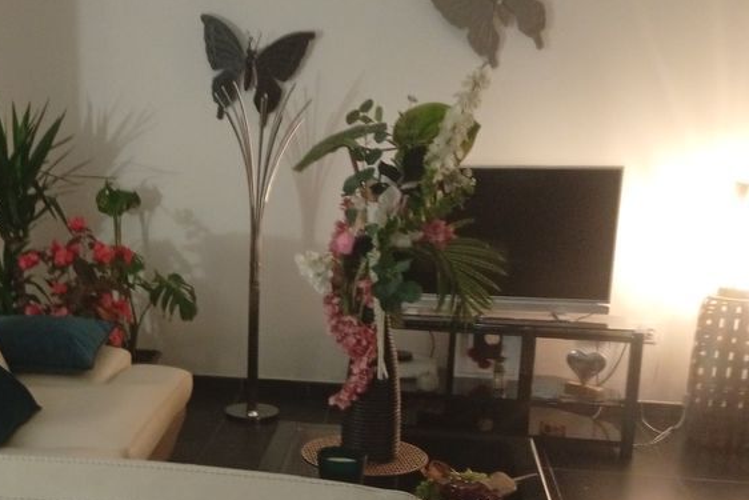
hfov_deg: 38.2
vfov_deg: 26.7
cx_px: 157
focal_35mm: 50
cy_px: 369
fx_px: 1040
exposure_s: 1/16.7
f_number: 1.8
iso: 1823
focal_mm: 3.98
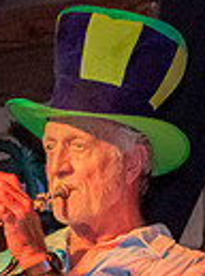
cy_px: 337
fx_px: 3563
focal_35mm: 449
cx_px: 636
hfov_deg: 3.2
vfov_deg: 4.4
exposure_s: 1/160
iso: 2000
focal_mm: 56
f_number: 5.6
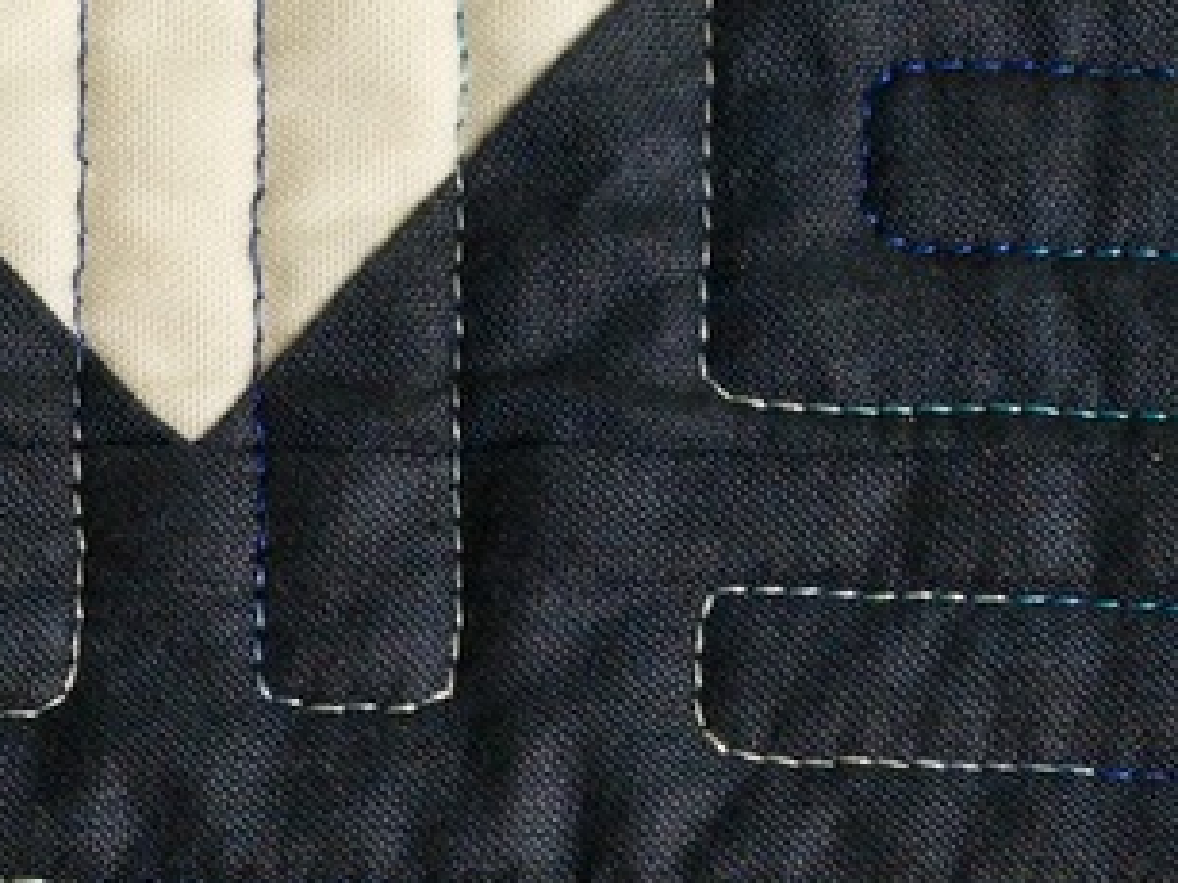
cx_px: 104
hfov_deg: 6.8
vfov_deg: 5.0
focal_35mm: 293
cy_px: 1467
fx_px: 9954
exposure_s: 1/30
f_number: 8
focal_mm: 27
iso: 400
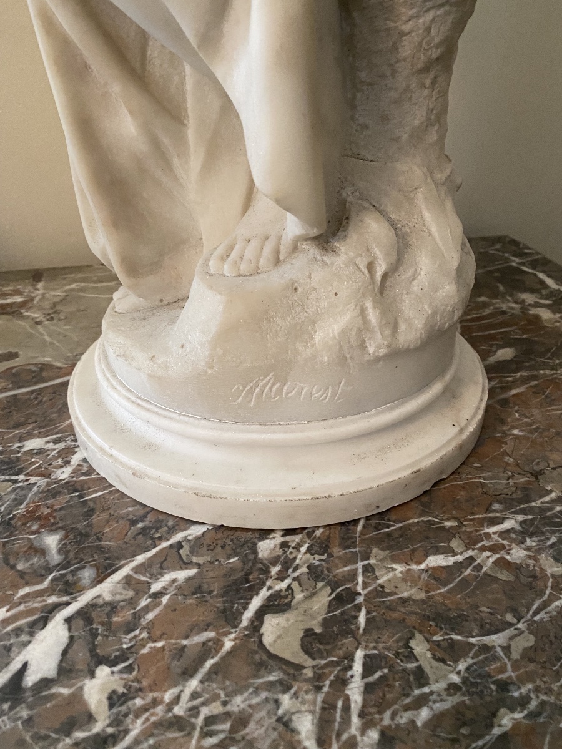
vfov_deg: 67.3
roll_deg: +0.6
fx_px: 563
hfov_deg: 53.1
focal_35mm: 26
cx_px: 281
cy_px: 374
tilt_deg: -30.4
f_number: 1.8
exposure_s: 1/33
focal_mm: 4.25
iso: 400
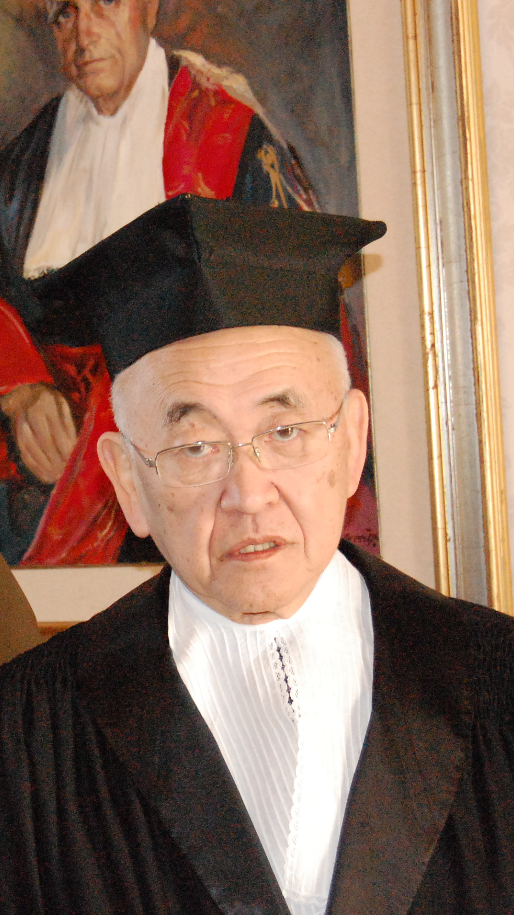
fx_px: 2588
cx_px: 39
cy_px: 458
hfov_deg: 11.3
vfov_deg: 20.0
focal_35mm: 107
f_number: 5.6
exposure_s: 1/60
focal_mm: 45
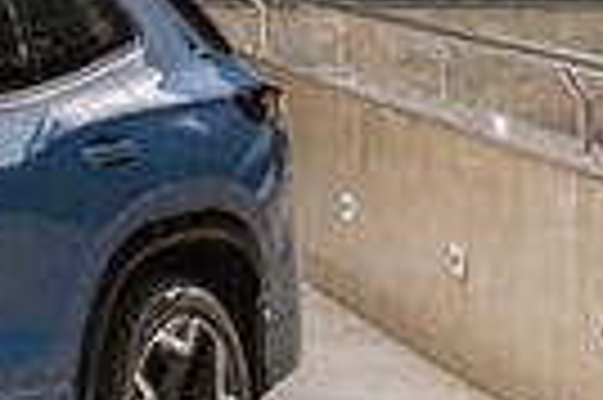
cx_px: -500
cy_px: 27
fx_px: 4032
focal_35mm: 241
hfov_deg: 8.2
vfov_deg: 5.7
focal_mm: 42
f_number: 4
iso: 100
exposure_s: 1/125
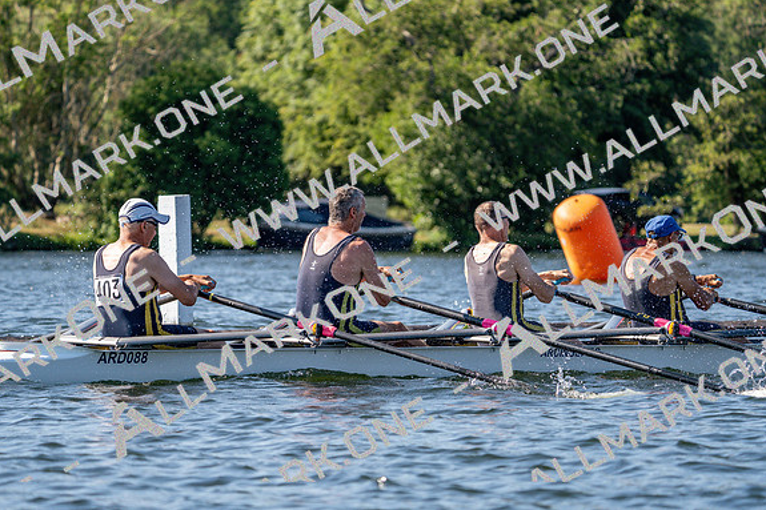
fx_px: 4679
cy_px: 254
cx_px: 382
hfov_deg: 9.4
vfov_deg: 6.2
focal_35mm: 220
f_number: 5.6
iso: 400
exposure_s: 1/1600
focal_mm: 218
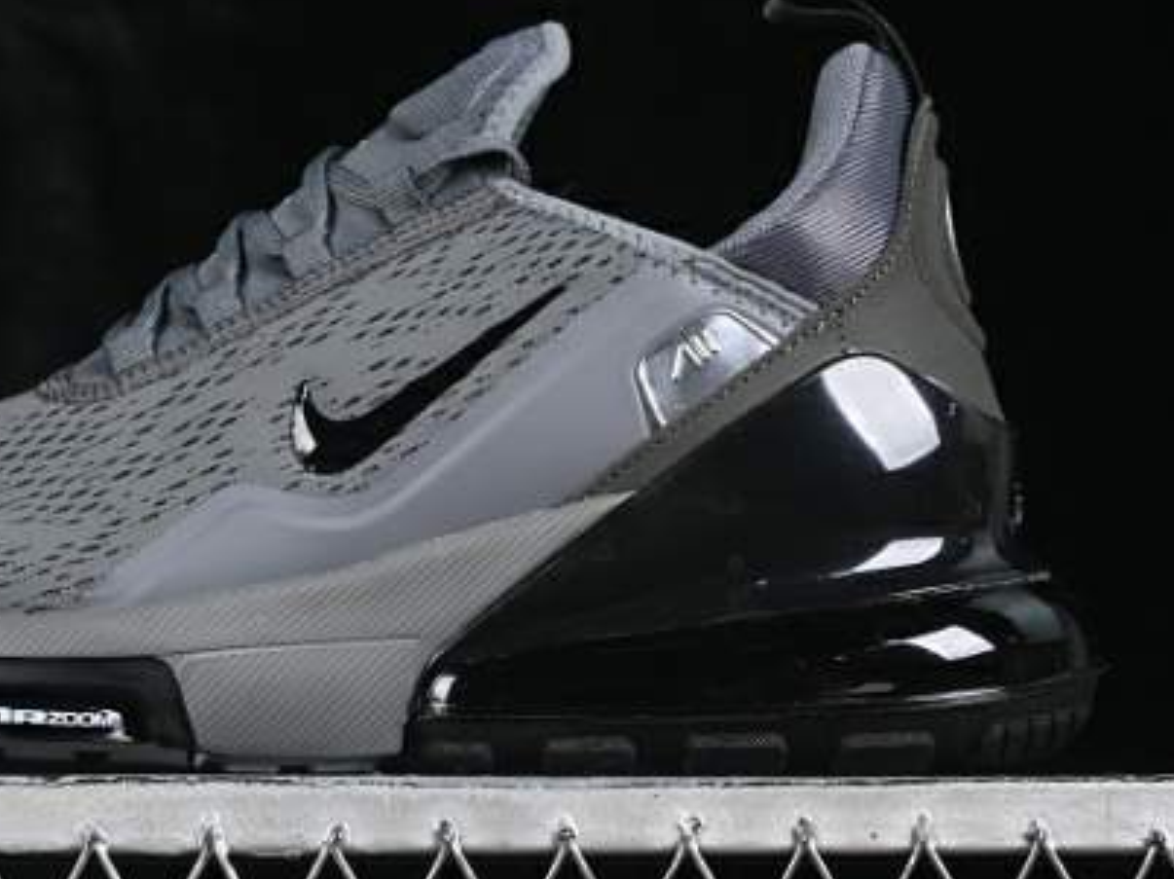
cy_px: 336
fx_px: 4440
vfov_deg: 11.3
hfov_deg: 15.0
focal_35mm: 131
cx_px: 365
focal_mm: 50
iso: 160
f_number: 6.3
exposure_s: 1/60
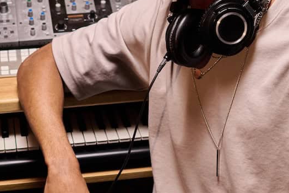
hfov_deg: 20.3
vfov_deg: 13.6
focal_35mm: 100
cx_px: 76
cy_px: 29
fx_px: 803
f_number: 3.5
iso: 1250
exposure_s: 1/200
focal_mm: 35
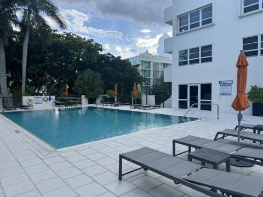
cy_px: 98
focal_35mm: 24
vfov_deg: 56.7
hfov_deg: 71.7
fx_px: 182
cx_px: 132
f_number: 1.78
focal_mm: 6.76
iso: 80
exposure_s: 1/1366
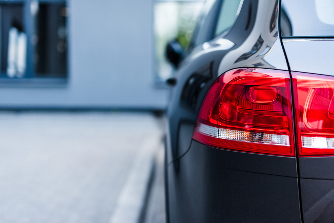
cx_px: 167
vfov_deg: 27.0
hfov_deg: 39.6
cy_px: 112
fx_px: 464
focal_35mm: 50
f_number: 2.2
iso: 200
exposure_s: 1/1000
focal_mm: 50
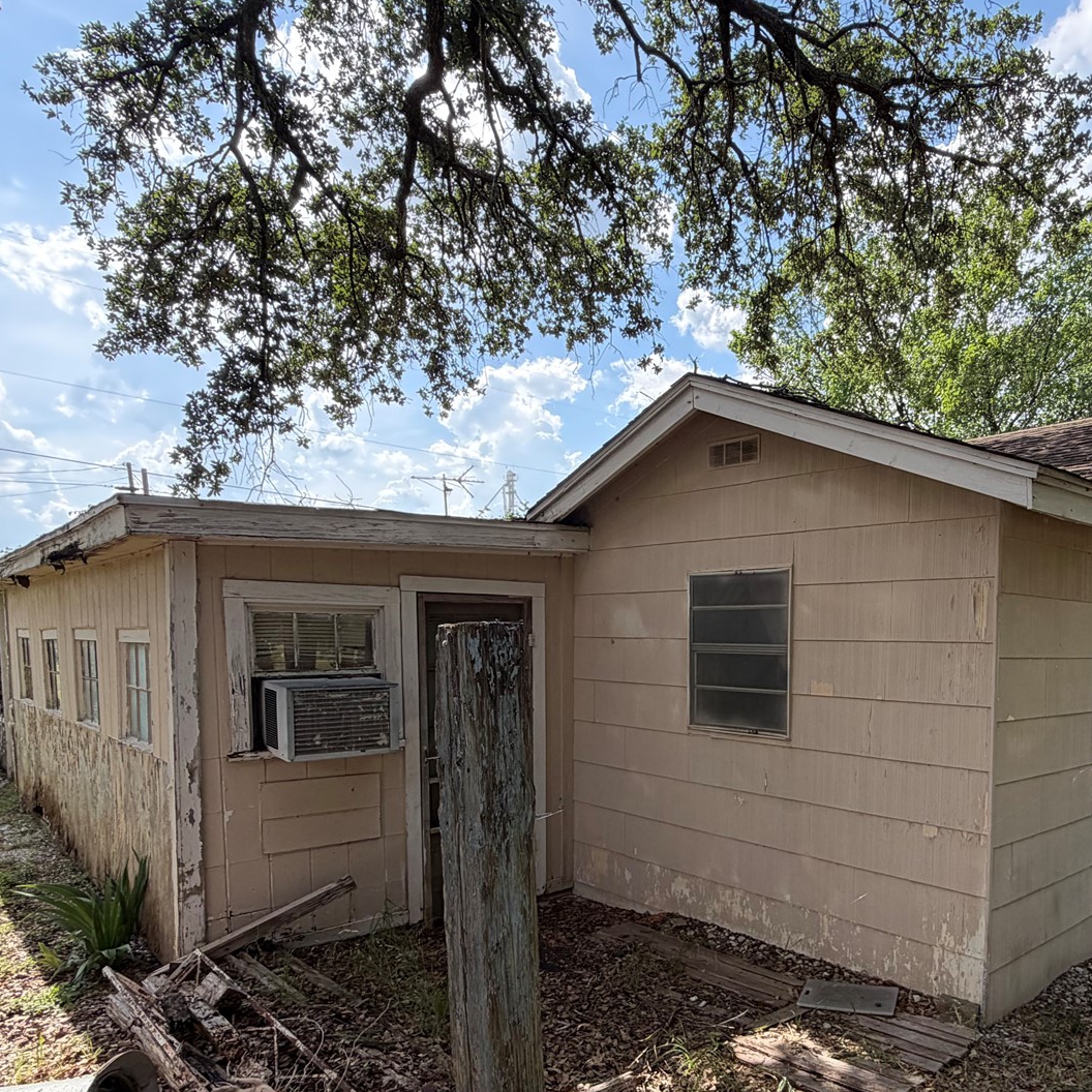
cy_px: 709
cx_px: 757
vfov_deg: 63.7
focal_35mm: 24
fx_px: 857
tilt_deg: -3.5
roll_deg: +0.0
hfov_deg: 62.8
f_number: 2.2
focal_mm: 2.22
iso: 40
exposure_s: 1/569
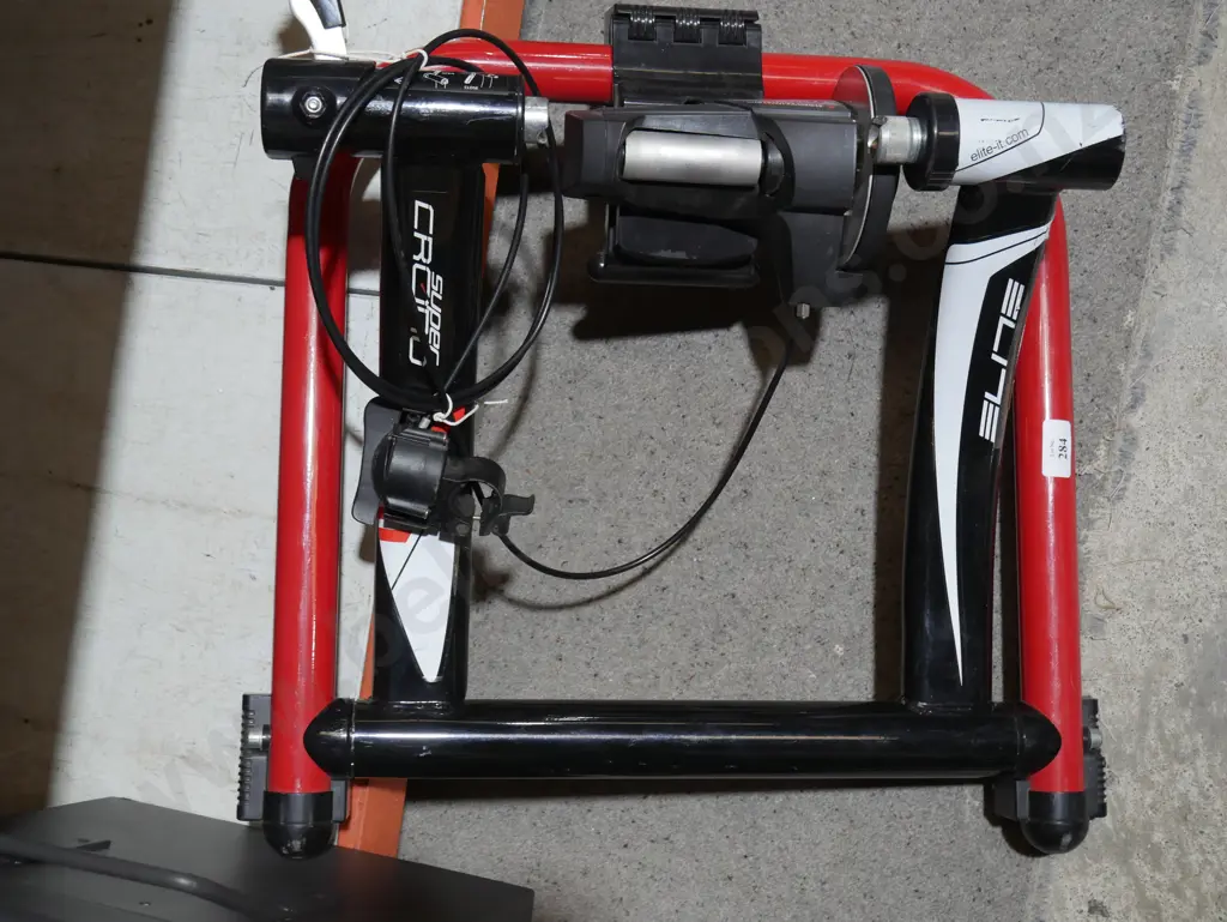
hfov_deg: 41.2
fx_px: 1631
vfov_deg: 31.5
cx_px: 614
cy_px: 461
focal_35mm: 46
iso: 640
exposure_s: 1/60
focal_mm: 23
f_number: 5.1
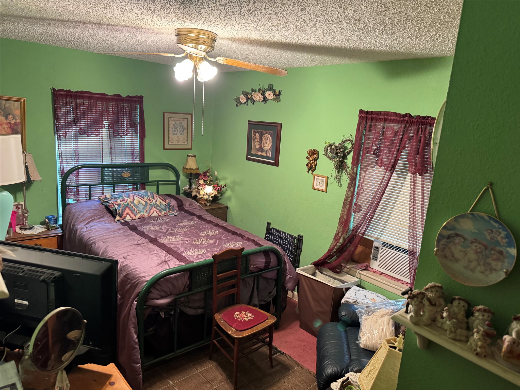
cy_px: 195
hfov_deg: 71.6
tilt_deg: -12.8
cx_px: 260
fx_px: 361
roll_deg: -3.5
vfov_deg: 56.8
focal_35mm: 24
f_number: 1.78
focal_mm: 6.76
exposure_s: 1/60
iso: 400
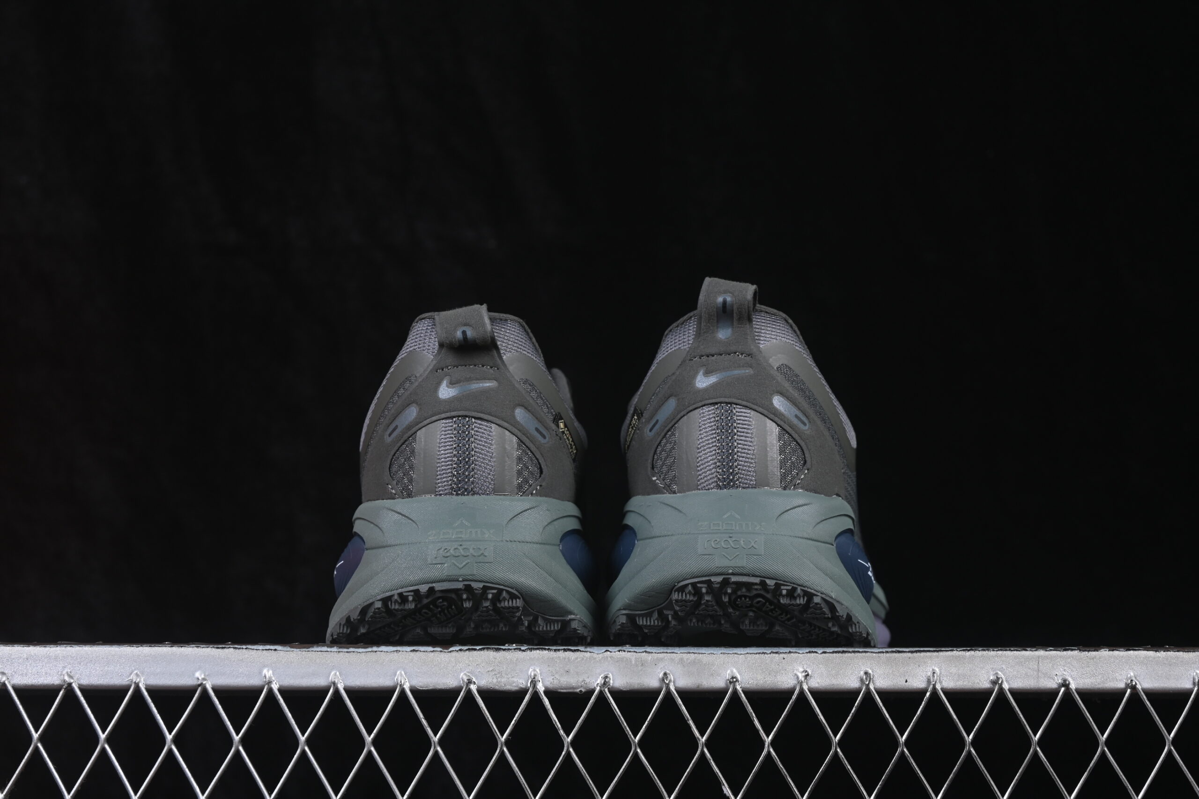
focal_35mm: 75
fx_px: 2498
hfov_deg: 27.0
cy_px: 400
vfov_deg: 18.2
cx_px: 600
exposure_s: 1/80
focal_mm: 50
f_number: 7.1
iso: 160
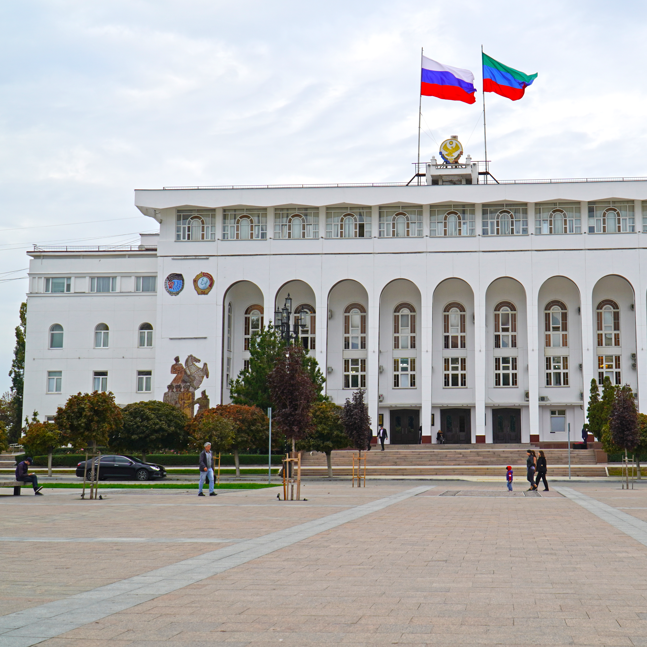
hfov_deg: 38.7
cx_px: 439
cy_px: 318
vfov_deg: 39.2
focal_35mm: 43
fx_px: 909
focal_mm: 22
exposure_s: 1/80
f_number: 5.6
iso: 100
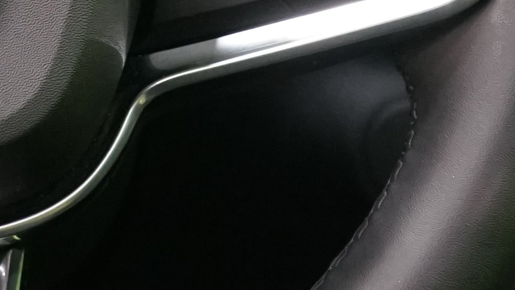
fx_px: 2212
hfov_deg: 12.7
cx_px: -206
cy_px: -128
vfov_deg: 7.4
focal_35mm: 162
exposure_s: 1/30
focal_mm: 28
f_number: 4
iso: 2500
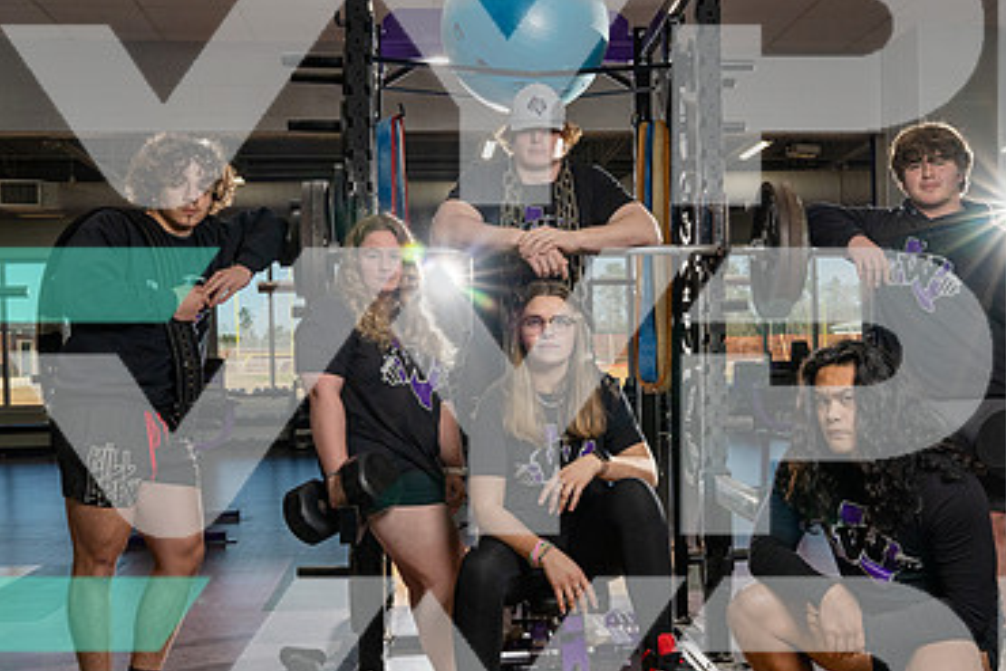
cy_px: 393
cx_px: 628
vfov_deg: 28.6
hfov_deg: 41.6
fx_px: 1314
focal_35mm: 47
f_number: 9
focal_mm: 30
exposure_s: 1/250
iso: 640
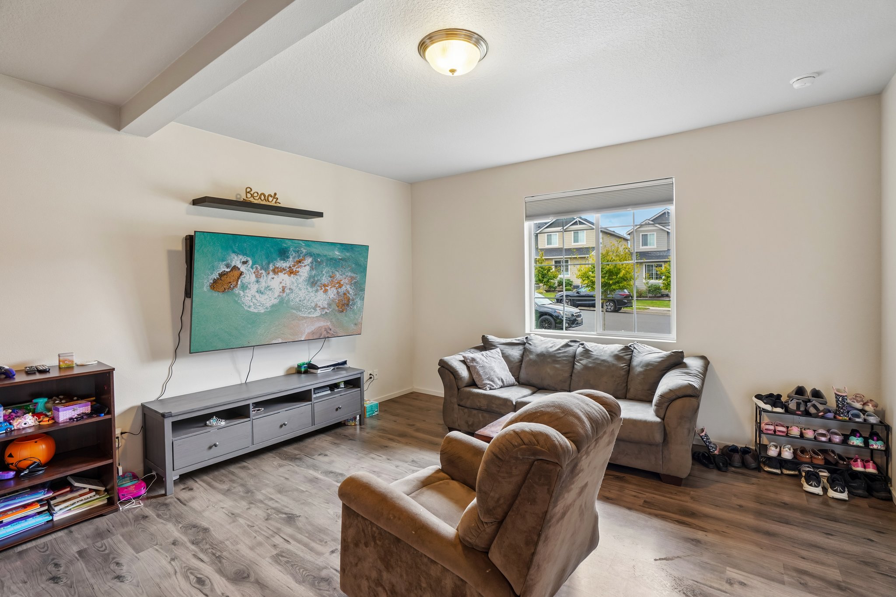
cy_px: 298
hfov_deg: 96.7
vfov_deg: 73.7
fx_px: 398
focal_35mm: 16
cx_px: 448
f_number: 8
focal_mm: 16
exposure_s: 1/15
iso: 400
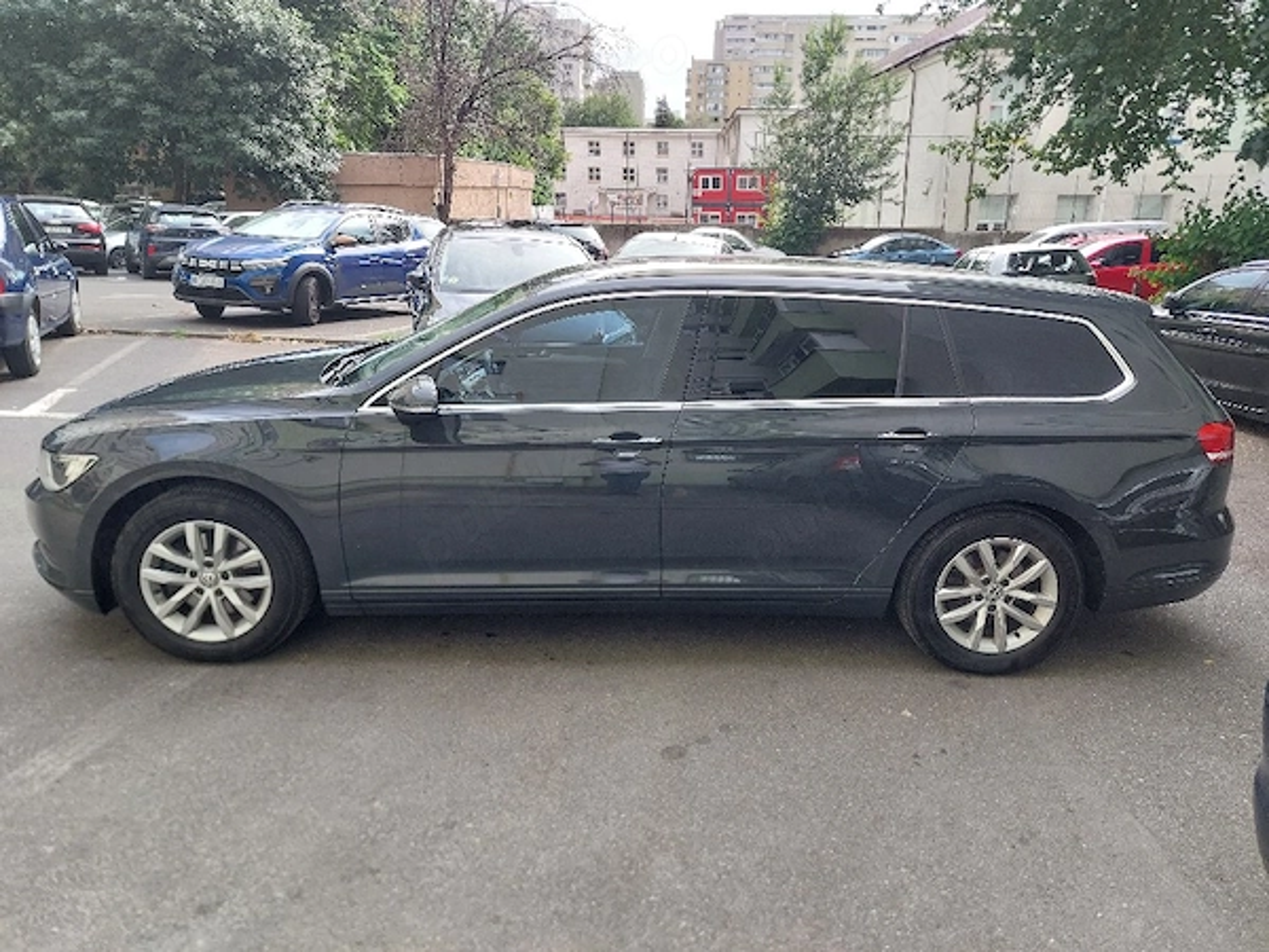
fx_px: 916
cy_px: 476
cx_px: 634
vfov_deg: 54.9
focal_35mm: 25
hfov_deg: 69.4
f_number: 1.8
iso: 25
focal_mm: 5.23
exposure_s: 1/120
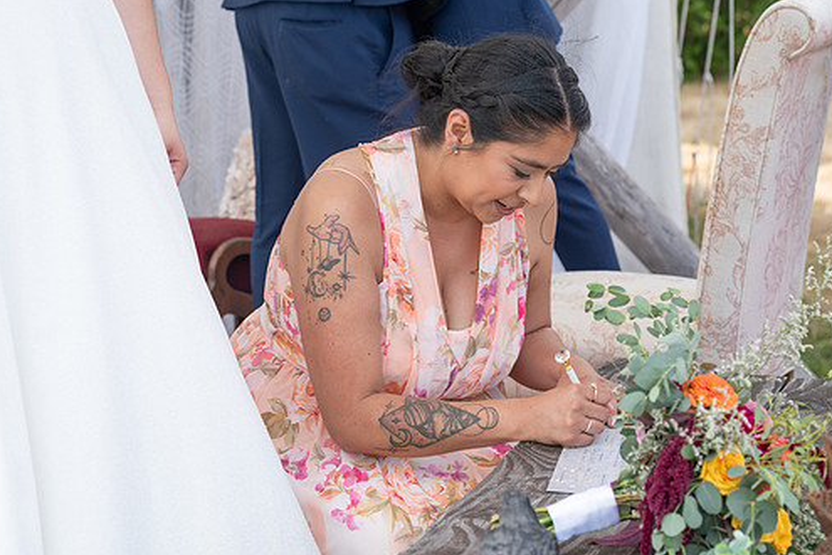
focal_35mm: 75
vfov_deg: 18.2
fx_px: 1733
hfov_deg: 27.0
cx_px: 425
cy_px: 238
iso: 400
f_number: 5
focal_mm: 64
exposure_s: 1/400
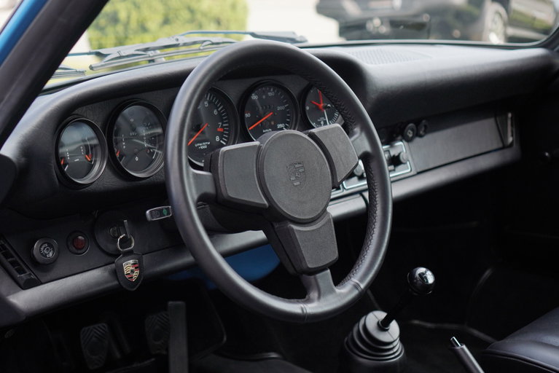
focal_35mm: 52
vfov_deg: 25.8
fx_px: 815
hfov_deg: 37.8
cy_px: 186
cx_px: 280
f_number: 2.8
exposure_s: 1/800
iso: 400
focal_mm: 35
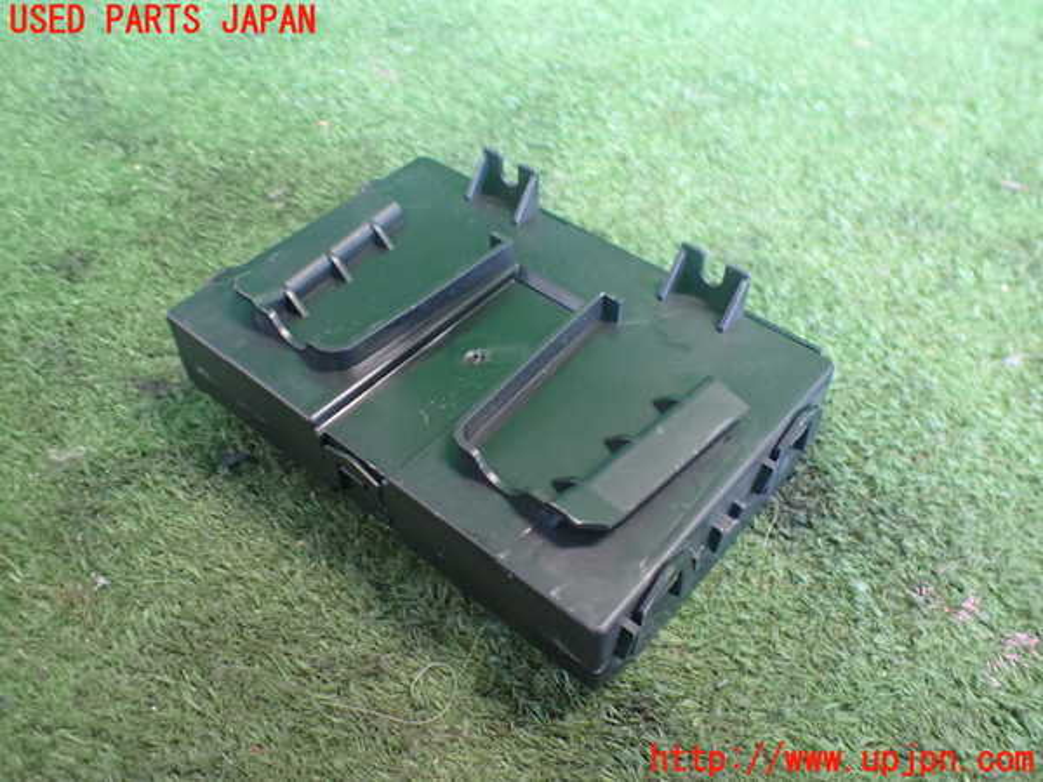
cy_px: 391
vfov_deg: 46.8
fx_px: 904
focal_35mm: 30
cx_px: 522
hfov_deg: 60.0
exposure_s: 1/40
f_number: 2.3
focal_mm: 5.4
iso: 800
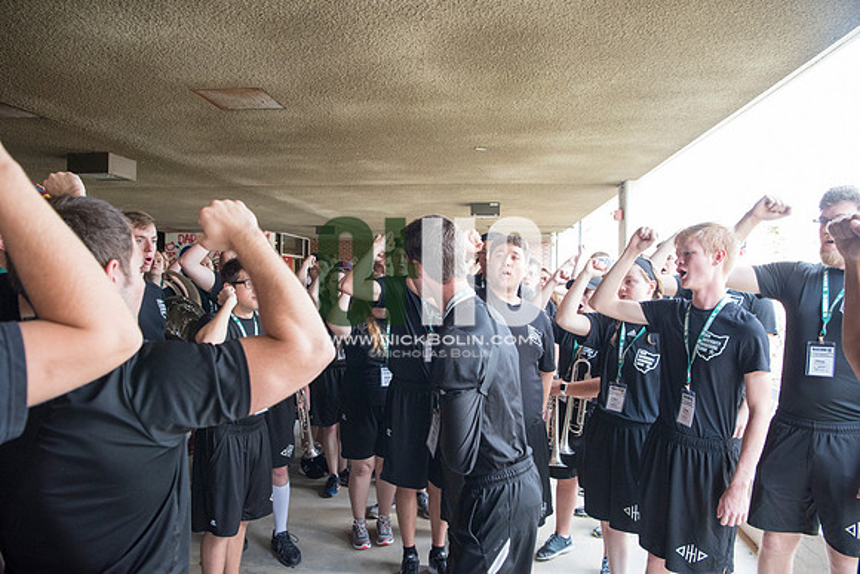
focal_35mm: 26
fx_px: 621
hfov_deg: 69.4
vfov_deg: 49.6
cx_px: 430
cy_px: 287
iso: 2500
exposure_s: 1/250
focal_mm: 26
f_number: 5
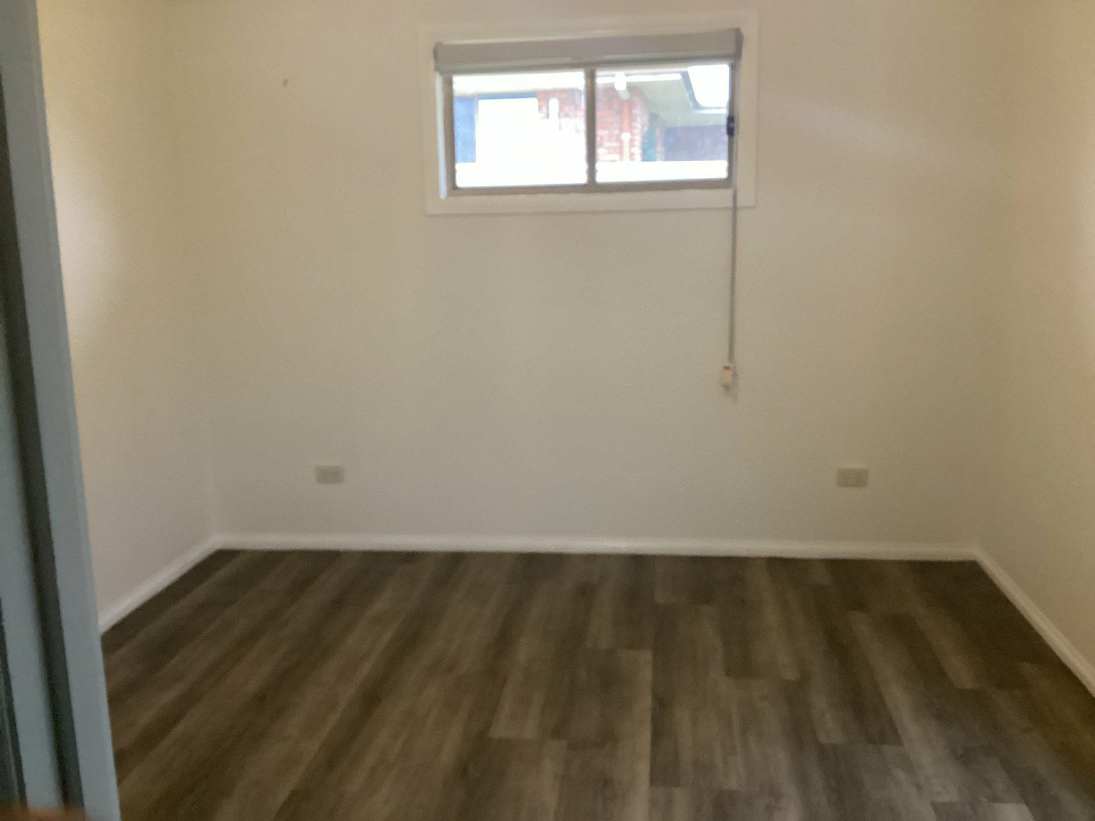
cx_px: 548
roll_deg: +0.4
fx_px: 981
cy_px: 410
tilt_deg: -10.7
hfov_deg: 58.4
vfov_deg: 45.4
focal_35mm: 31
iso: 320
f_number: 2.4
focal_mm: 3.3
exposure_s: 1/33
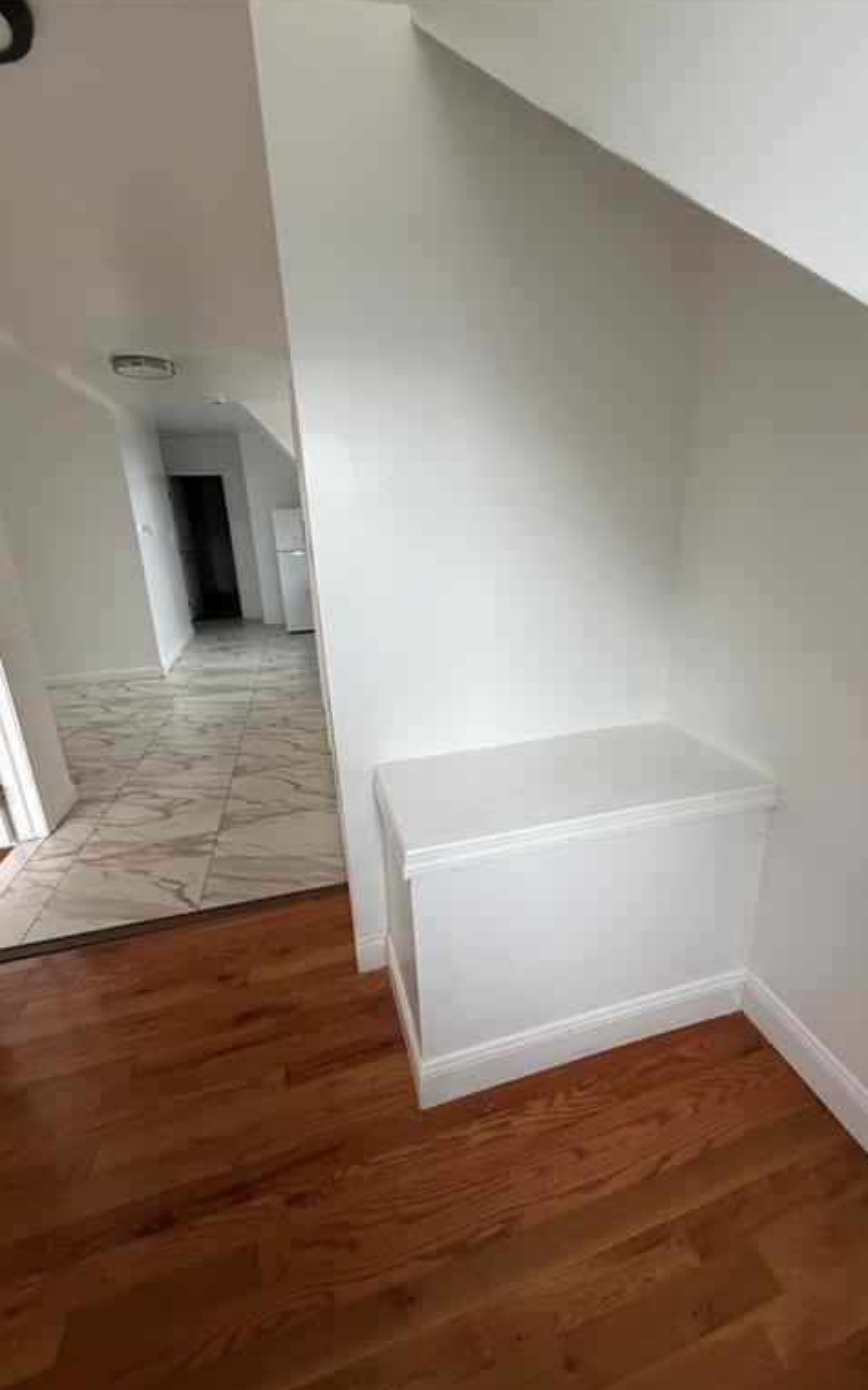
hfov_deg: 74.7
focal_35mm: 15
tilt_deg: -17.0
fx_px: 568
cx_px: 466
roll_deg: +1.6
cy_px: 697
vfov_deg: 101.5
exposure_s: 1/111
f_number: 2.2
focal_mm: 2.22
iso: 320
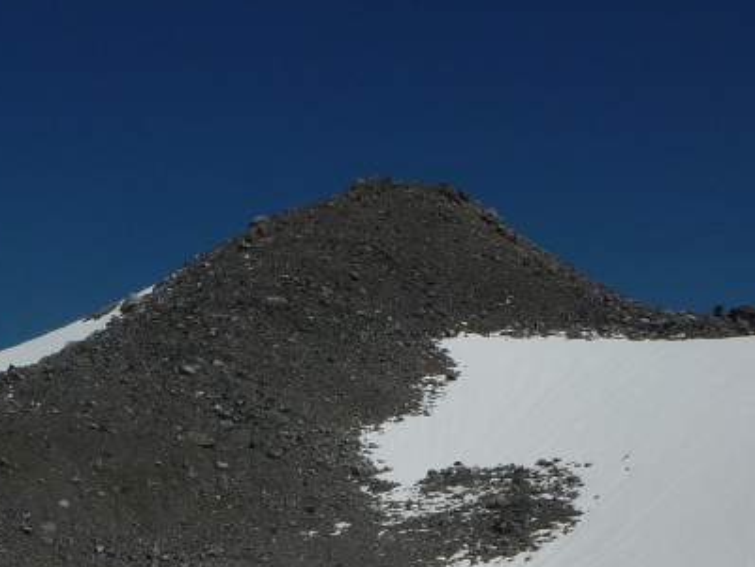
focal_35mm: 115
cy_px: 674
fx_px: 2509
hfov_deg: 17.0
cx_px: 153
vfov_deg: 12.6
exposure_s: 1/1300
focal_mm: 7.3
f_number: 6.3
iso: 80
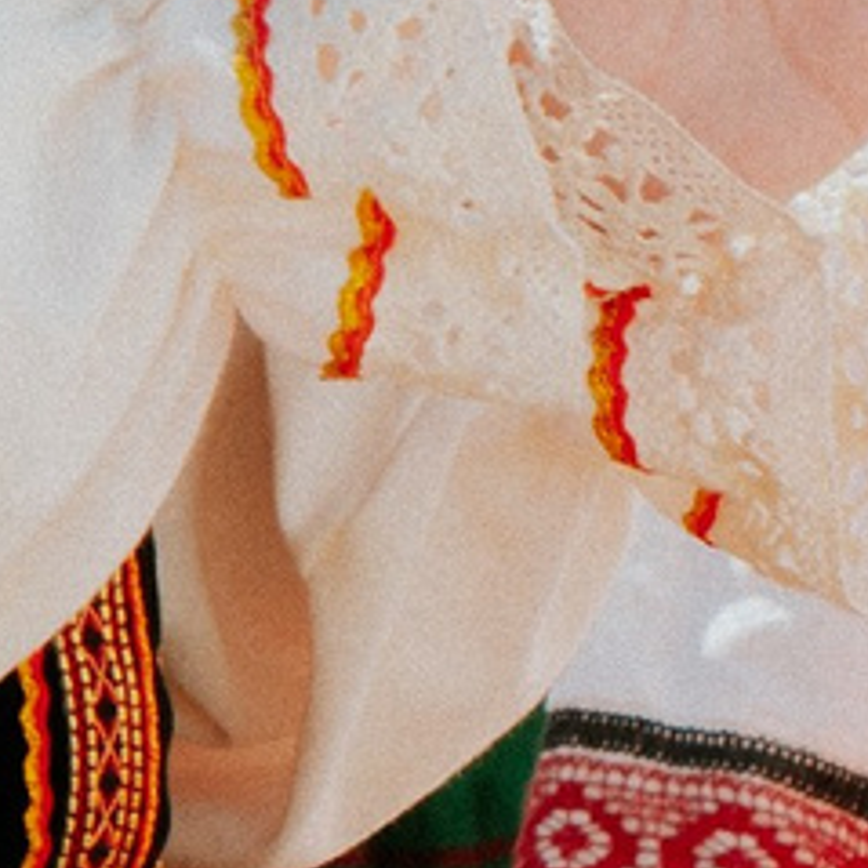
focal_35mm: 544
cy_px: -107
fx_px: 15433
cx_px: -690
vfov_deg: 3.2
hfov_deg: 3.2
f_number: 5
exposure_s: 1/640
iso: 160
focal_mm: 37
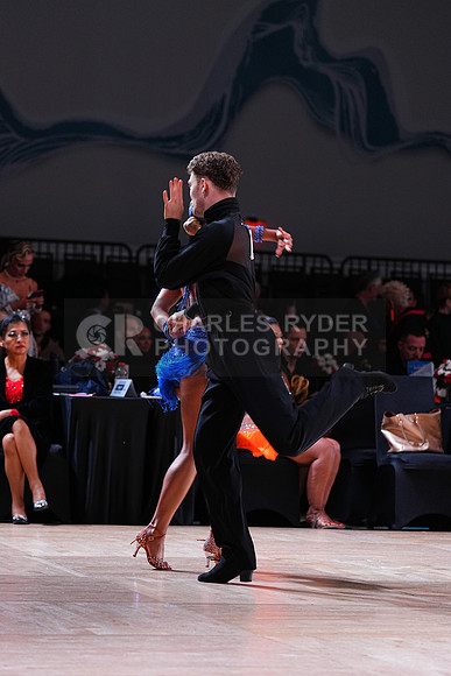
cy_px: 338
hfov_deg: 9.8
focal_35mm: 140
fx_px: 2629
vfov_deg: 14.7
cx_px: 226
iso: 1600
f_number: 4
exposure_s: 1/250
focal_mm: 140
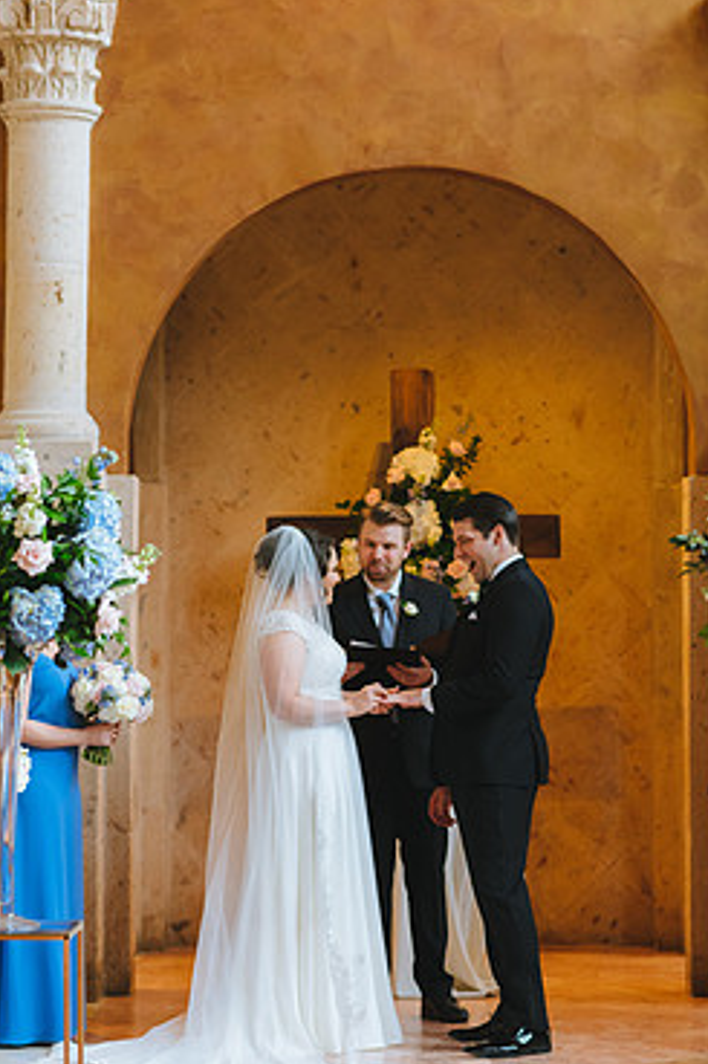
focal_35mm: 104
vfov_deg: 19.6
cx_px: 405
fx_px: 3071
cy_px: 610
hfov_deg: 13.1
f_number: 2.8
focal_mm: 85
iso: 2500
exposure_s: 1/125
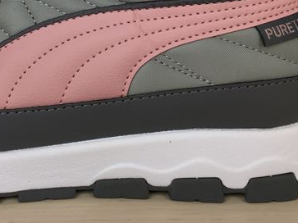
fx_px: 551
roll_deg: +1.5
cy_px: -16
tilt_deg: -6.8
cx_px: 61
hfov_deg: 29.6
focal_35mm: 64
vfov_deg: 21.8
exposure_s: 1/120
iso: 25
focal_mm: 4.15
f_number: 2.2
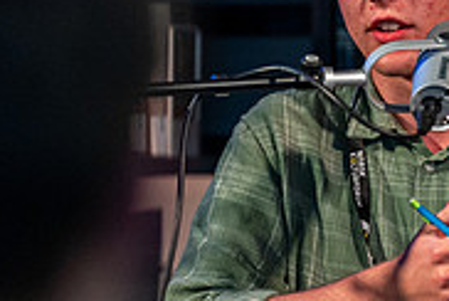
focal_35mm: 557
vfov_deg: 2.5
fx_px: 6958
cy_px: 206
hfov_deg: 3.7
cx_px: 412
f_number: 2.8
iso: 3200
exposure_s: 1/200
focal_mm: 175
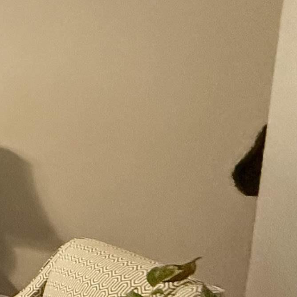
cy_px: 155
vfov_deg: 30.0
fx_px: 553
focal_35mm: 57
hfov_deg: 16.1
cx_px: -385
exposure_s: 1/60
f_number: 2.2
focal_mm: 2.22
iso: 500
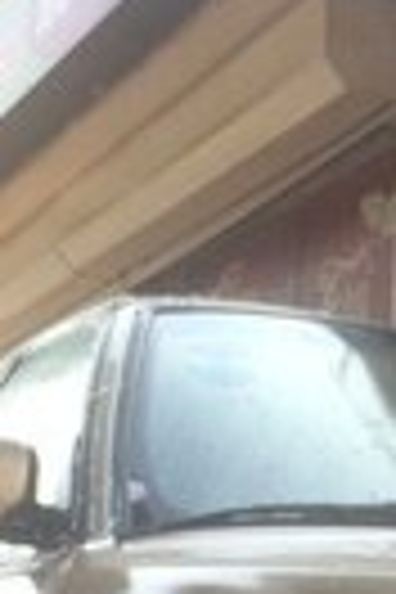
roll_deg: -2.3
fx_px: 1864
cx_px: 513
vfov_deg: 17.2
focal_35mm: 113
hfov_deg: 11.8
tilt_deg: +0.3
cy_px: 742
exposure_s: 1/291
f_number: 2.2
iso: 32
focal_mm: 4.15
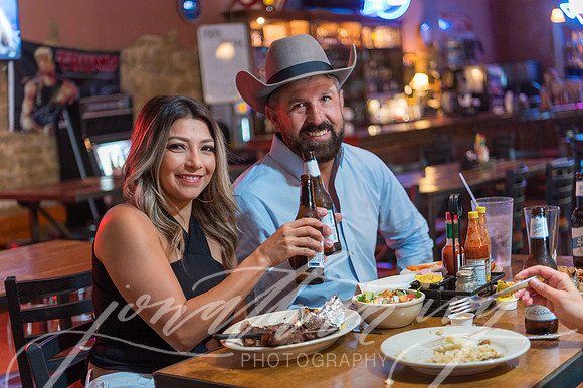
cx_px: 292
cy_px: 194
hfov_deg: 36.3
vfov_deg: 24.6
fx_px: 890
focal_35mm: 55
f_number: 2.8
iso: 2500
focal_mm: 55
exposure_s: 1/100
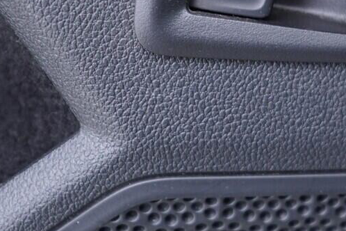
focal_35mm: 104
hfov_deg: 19.4
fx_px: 999
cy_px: -31
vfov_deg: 12.9
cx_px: 296
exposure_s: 1/40
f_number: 2.8
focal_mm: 24
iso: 400
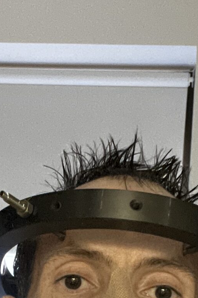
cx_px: 70
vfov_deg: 19.0
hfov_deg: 13.2
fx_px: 858
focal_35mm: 104
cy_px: 317
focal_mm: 2.71
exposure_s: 1/30
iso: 640
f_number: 2.2
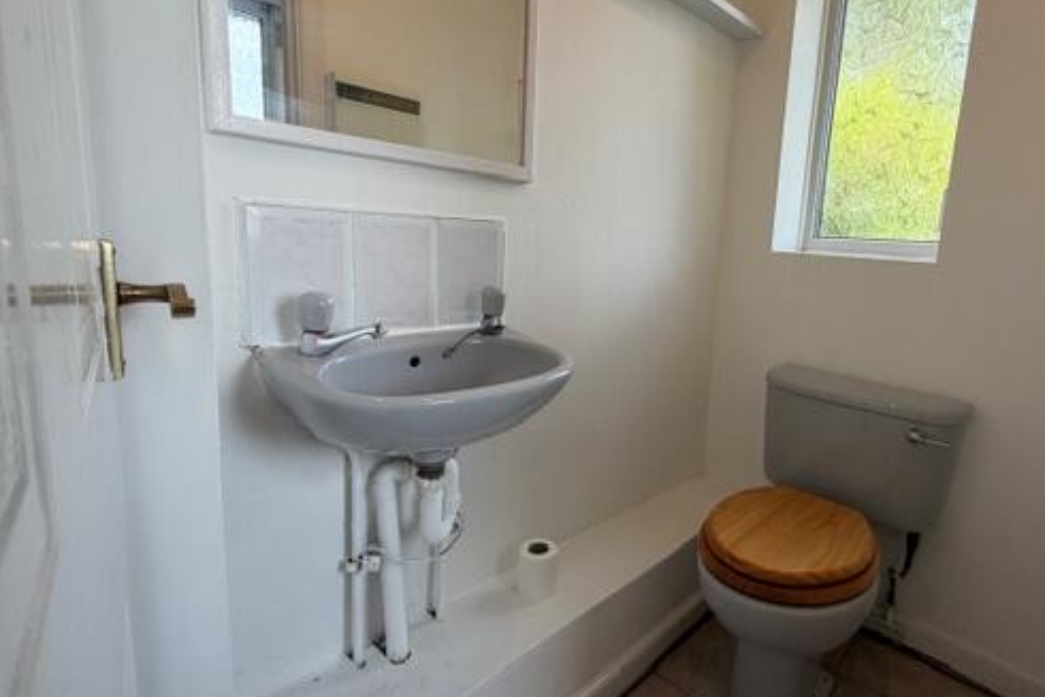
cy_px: 330
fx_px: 552
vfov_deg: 64.6
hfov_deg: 86.2
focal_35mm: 19
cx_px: 608
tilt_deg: -9.0
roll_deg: -2.9
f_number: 2.2
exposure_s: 1/121
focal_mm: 2.22
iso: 64
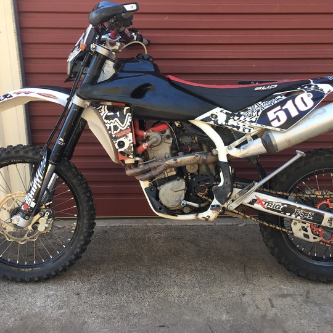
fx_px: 414
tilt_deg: -17.2
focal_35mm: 38
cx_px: 179
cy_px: 154
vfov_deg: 43.8
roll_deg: +0.3
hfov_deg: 43.8
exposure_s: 1/100
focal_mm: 4.15
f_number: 2.2
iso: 32
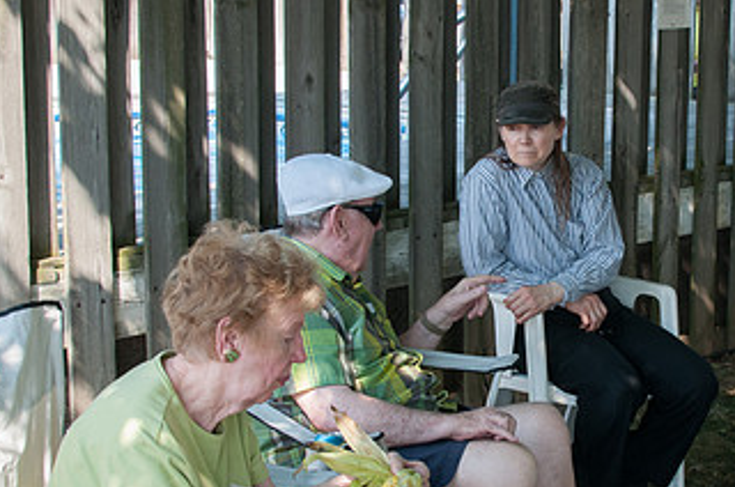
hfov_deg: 23.2
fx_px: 1773
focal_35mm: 87
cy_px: 272
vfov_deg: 15.6
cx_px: 542
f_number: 8
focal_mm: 32
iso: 500
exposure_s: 1/200
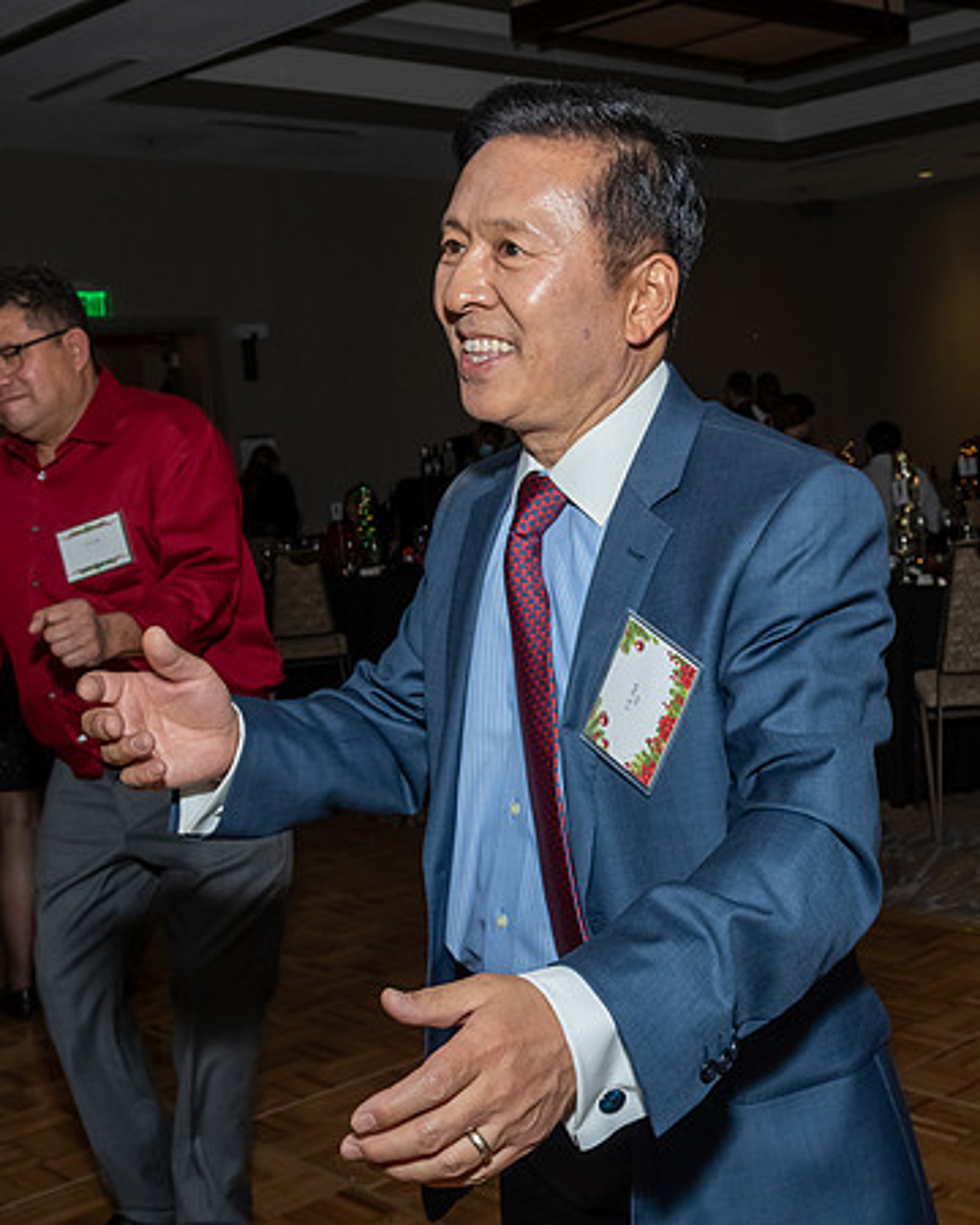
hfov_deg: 31.2
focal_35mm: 48
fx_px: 1726
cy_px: 535
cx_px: 718
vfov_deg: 39.0
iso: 500
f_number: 6.3
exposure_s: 1/250
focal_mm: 20
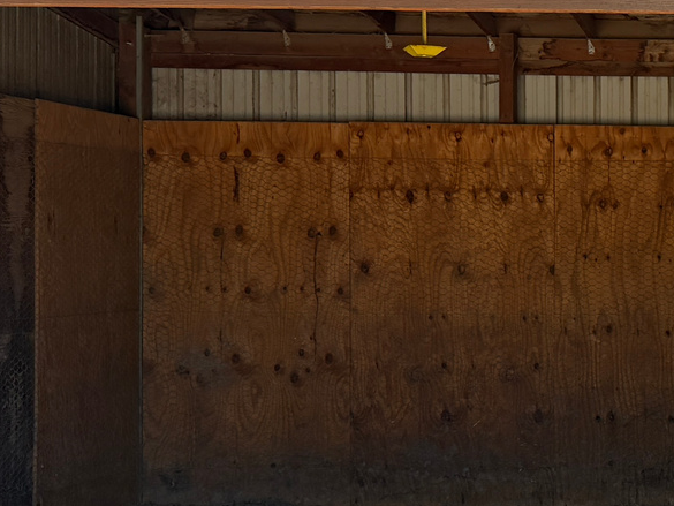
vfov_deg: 17.6
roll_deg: +0.1
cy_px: 280
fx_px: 1636
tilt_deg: -1.1
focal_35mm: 84
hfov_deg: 20.9
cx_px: 907
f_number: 1.78
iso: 100
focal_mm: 6.76
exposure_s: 1/1122
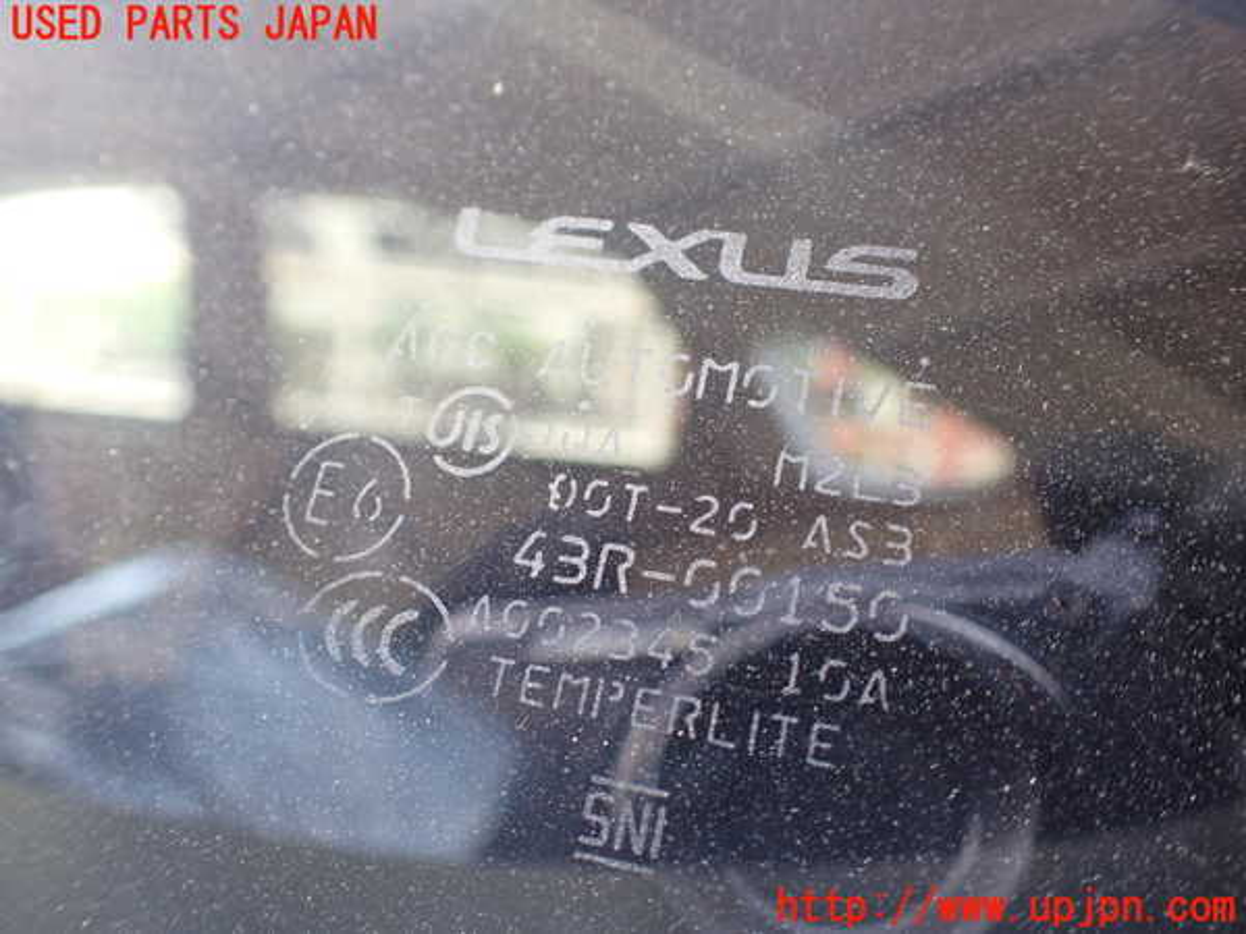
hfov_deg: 60.0
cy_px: 467
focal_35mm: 30
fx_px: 1080
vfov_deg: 46.8
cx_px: 623
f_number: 2.3
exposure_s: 1/125
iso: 400
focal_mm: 5.4
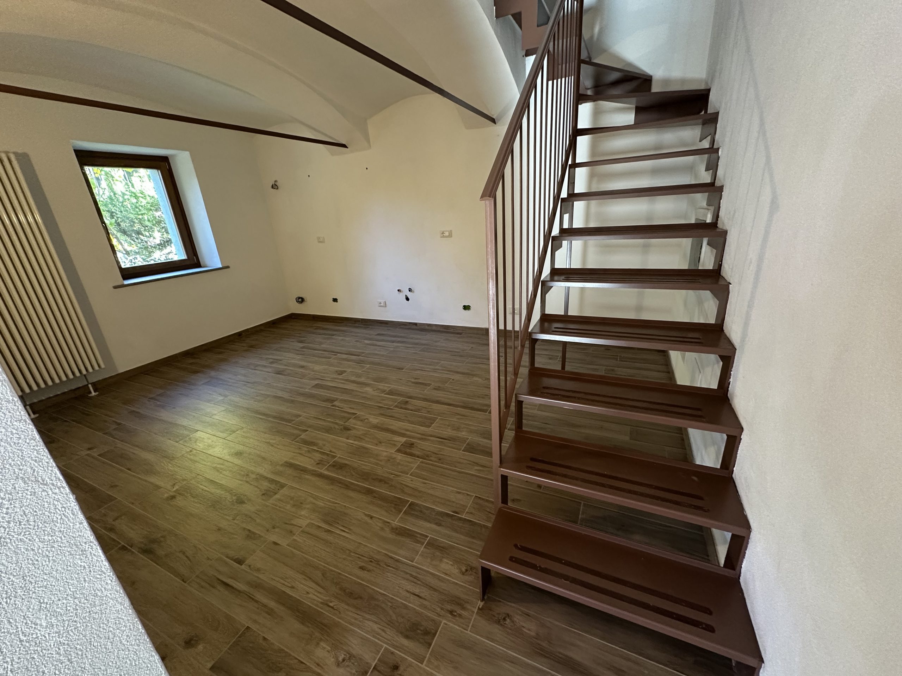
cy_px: 338
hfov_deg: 102.1
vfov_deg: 85.7
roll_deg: +4.6
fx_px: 365
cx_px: 451
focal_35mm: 14
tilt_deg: -19.4
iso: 400
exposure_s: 1/50
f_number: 2.2
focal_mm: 2.22
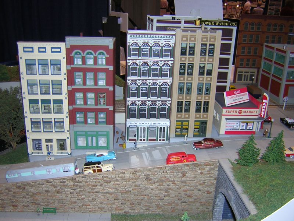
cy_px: 110
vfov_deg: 39.7
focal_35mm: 36
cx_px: 147
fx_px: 306
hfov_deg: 51.4
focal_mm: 4.7
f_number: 2.6
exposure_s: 1/60.1
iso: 100
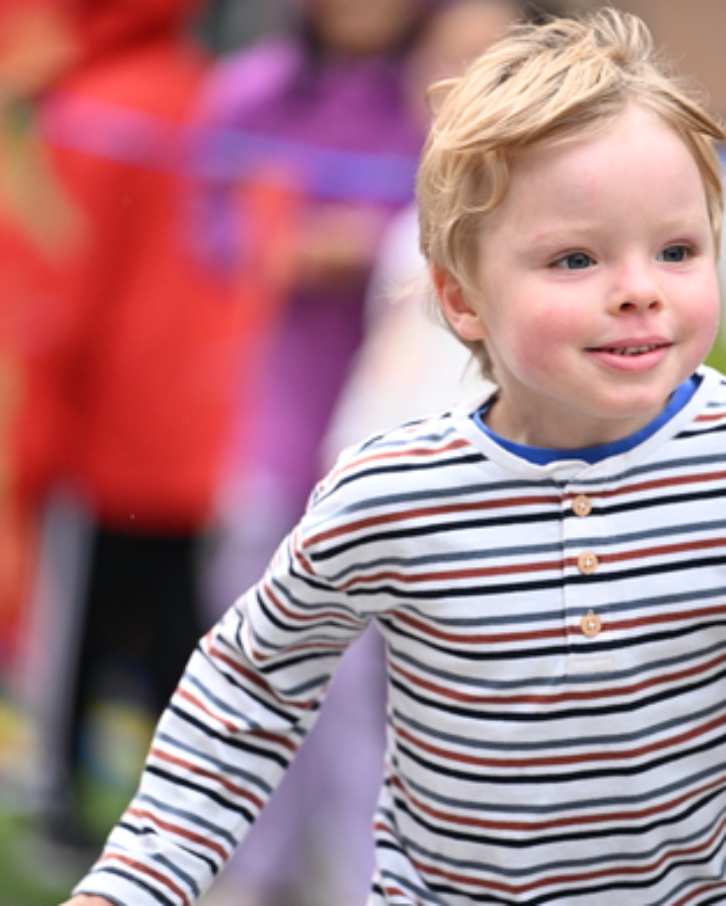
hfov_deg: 5.9
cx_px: 409
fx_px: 7088
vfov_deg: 7.3
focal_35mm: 264
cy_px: 512
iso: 1250
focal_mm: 200
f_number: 2.8
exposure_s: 1/1600
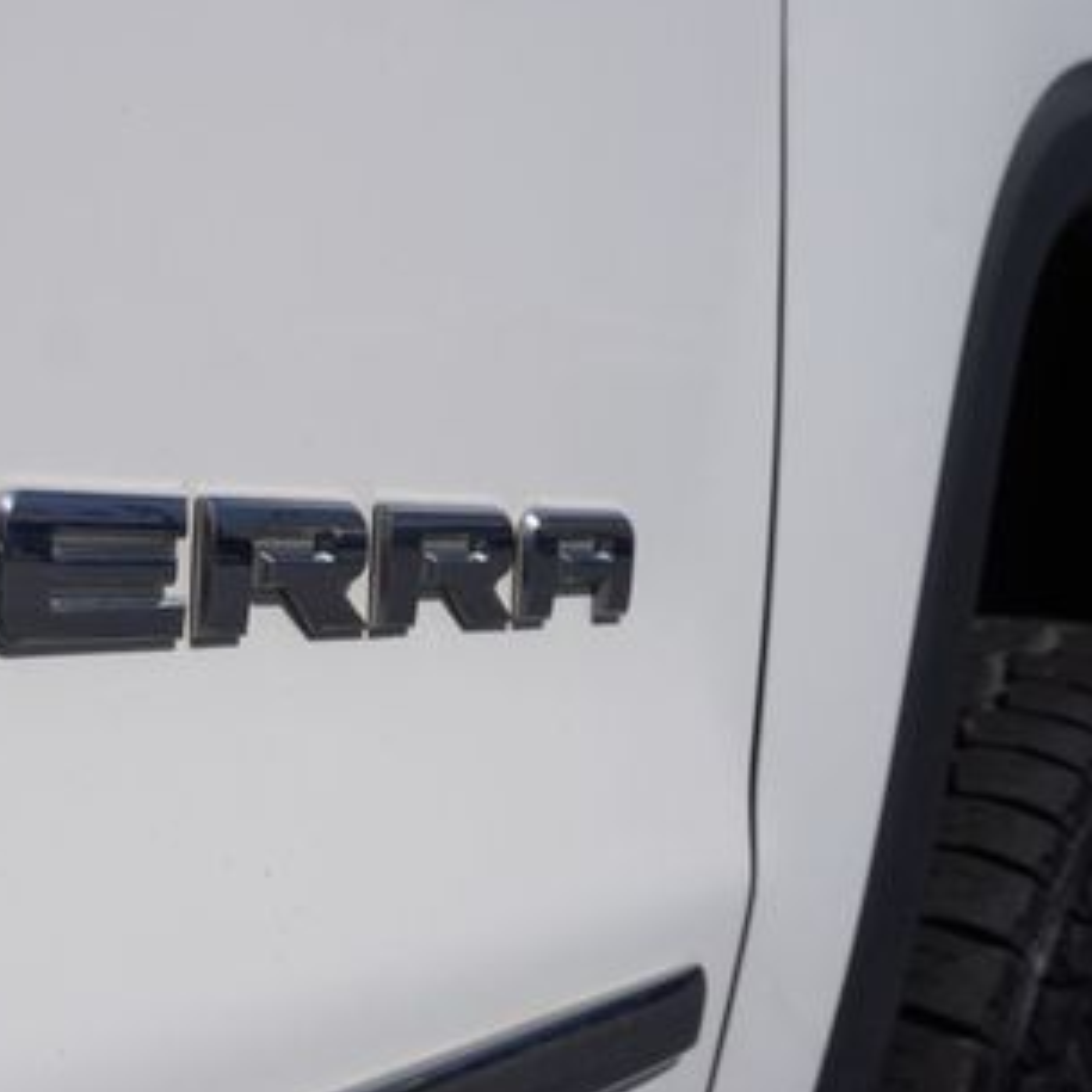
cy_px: 670
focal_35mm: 51
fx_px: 1816
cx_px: 179
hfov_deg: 32.3
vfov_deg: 33.3
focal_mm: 19
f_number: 8
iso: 100
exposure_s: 1/1000
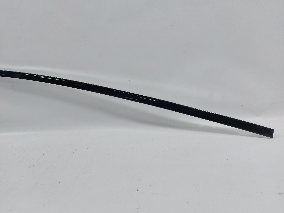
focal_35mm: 24
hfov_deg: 71.6
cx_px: 142
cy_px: 106
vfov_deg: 56.8
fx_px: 197
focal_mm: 5.23
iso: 64
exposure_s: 1/50
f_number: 1.8
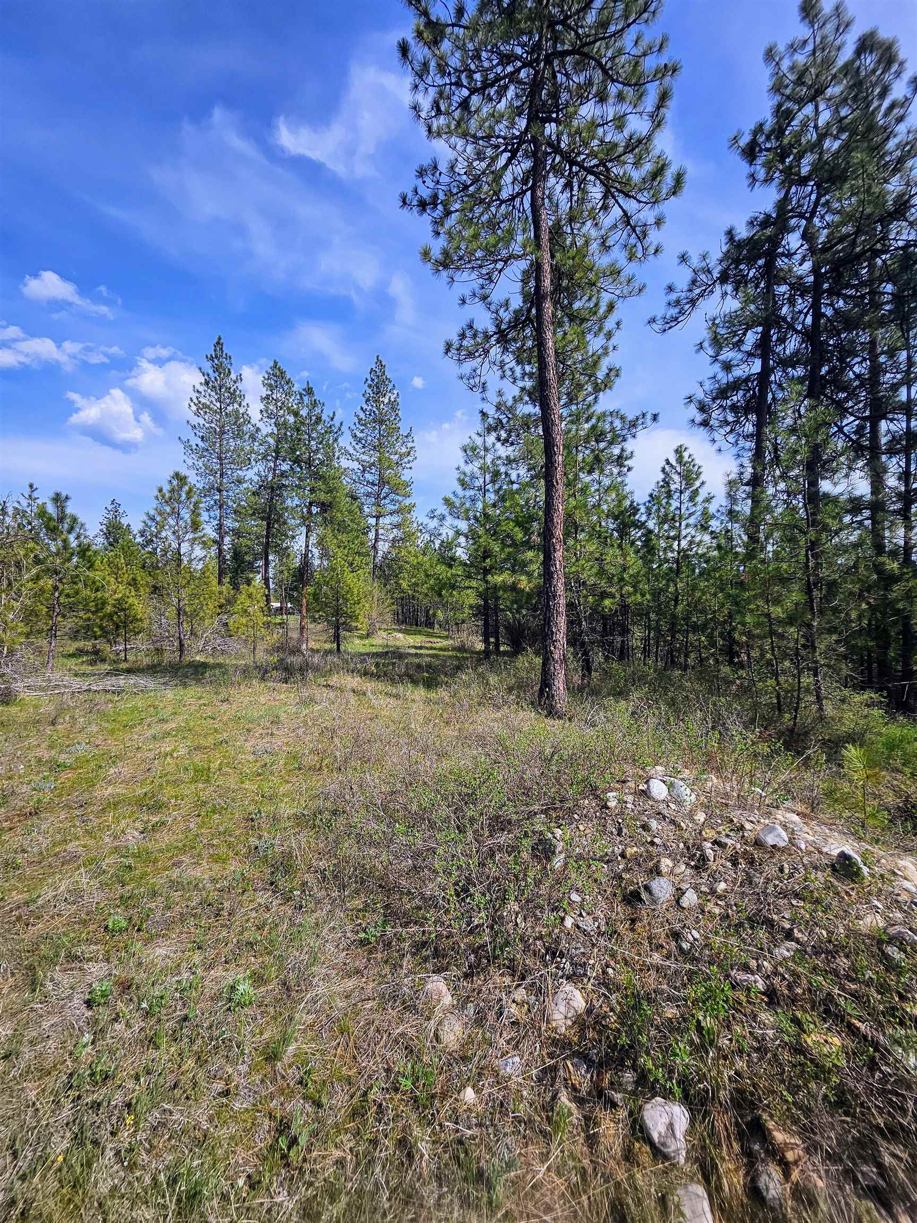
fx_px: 459
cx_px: 458
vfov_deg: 106.2
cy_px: 612
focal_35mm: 13
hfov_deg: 89.9
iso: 32
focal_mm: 1.74
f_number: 2.2
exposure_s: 1/1314
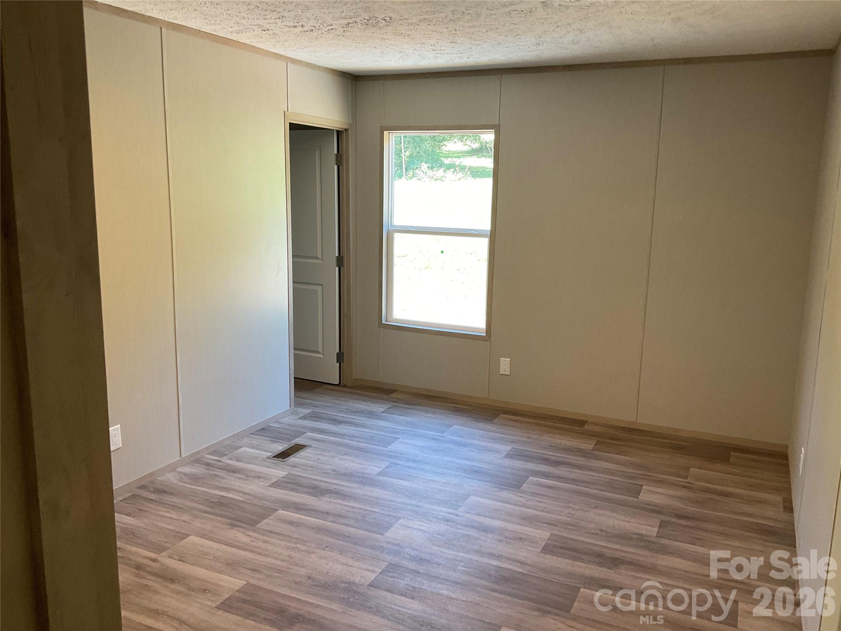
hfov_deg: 61.7
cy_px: 316
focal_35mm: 29
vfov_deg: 48.2
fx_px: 705
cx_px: 420
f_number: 1.8
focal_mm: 3
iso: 80
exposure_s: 1/60
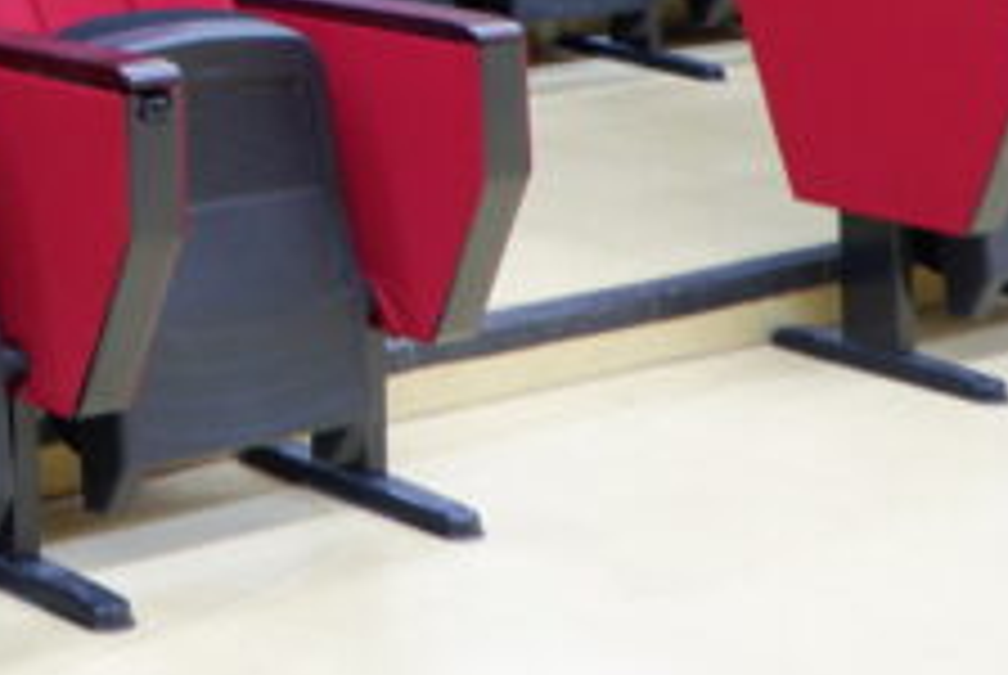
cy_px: -740
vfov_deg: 11.6
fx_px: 2944
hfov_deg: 15.3
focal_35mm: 105
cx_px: -1058
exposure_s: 1/34
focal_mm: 15.2
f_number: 3.5
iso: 500
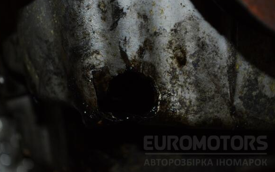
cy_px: 80
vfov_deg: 15.1
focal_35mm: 87
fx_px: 648
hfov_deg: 23.9
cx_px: 135
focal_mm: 55
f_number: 7.1
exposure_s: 1/60
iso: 900
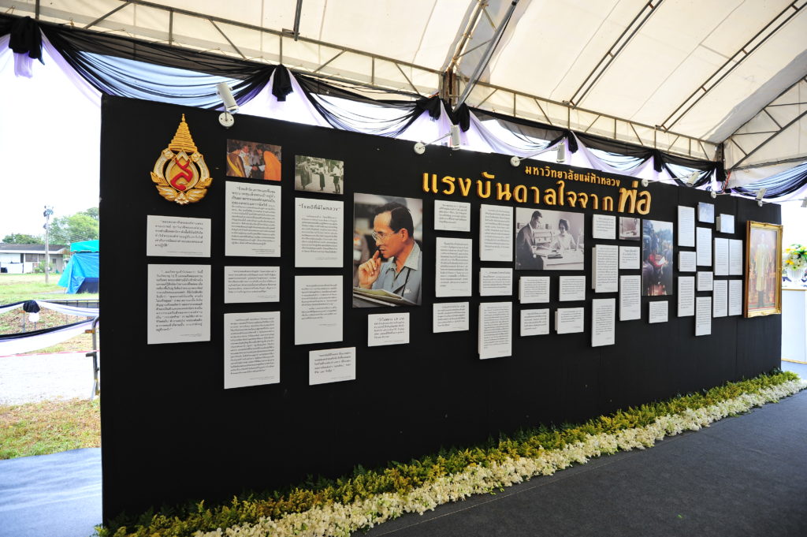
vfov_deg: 73.7
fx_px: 358
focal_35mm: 16
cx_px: 404
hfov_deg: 96.8
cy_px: 268
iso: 400
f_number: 4
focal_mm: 16
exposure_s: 1/250
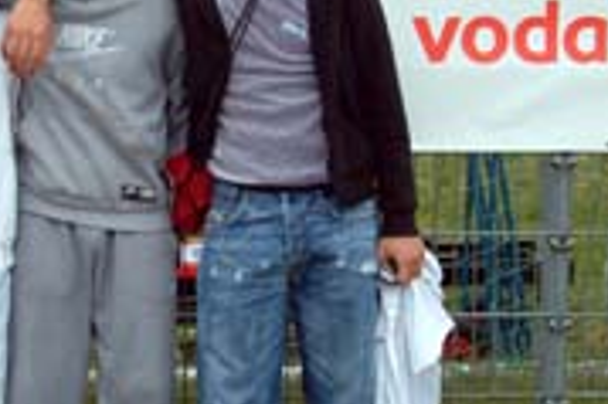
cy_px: 180
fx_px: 1654
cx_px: 146
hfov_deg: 20.7
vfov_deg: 13.9
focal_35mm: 98
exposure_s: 1/350
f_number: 9.5
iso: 400
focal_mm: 26
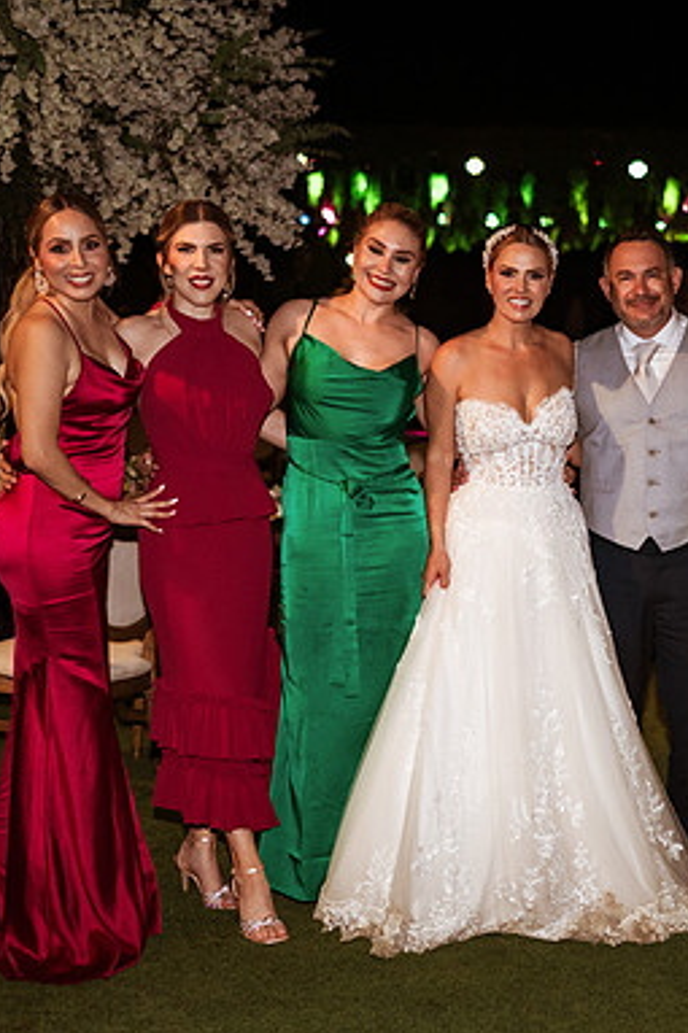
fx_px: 1521
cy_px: 518
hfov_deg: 25.2
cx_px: 507
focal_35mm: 53
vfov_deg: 37.5
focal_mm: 35
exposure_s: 1/2000
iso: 3200
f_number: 1.8
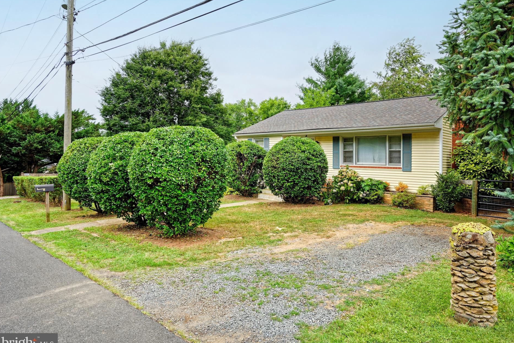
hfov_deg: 73.6
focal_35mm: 24
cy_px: 166
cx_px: 277
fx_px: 343
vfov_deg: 53.1
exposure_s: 1/200
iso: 320
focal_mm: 22
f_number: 8
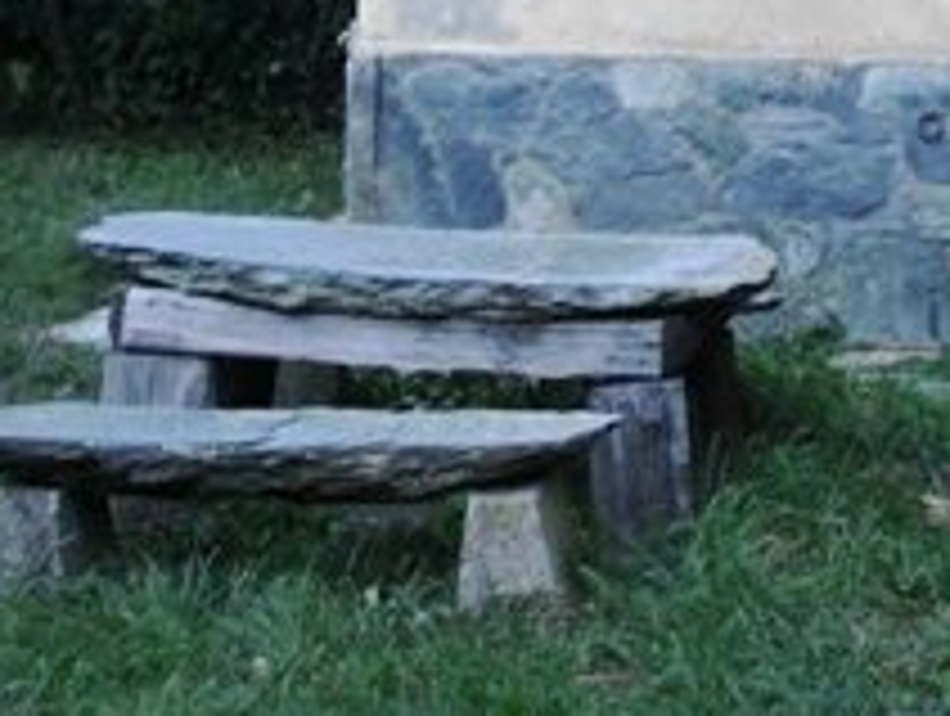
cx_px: 630
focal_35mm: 109
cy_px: -108
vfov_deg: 13.3
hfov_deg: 18.0
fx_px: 2997
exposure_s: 1/100
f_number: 2.9
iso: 100
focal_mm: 6.3
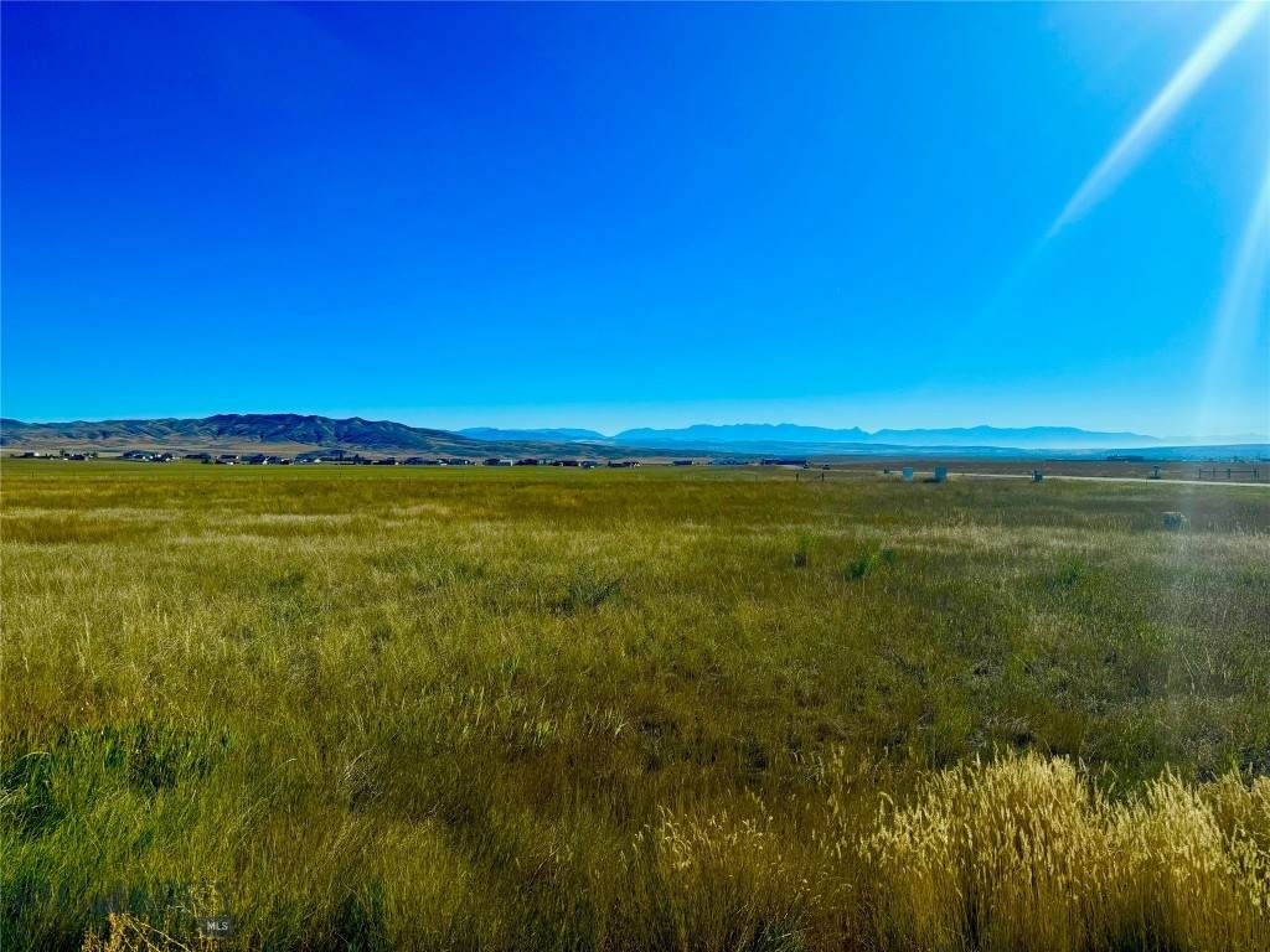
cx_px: 635
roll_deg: +0.6
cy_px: 476
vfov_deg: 56.8
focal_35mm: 24
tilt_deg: -1.2
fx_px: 881
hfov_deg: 71.6
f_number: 1.78
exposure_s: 1/9091
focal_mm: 6.76
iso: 80
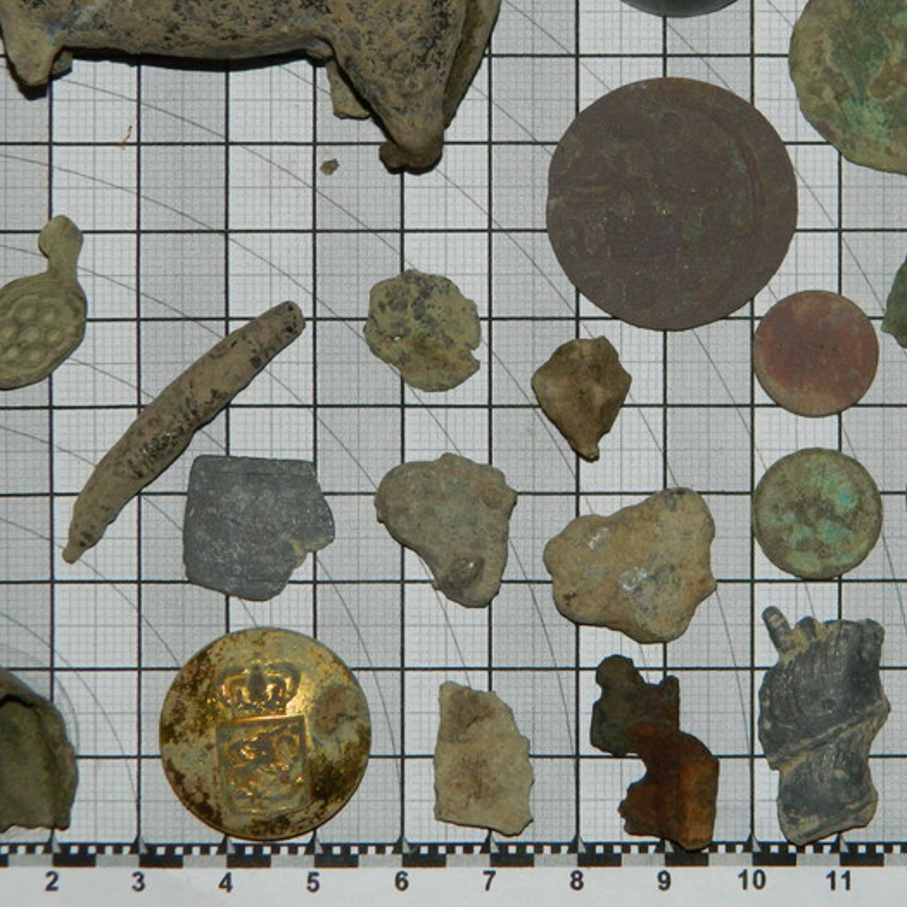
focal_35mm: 151
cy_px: 261
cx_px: 663
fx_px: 4476
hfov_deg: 11.5
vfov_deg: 11.5
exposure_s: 1/50
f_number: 4.2
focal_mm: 15.1
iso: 200
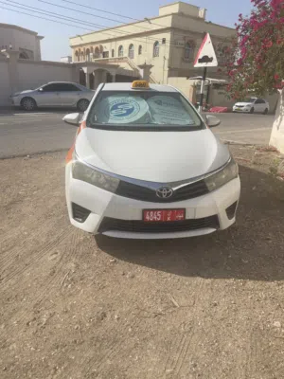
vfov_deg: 69.4
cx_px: 142
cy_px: 190
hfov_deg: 54.9
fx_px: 273
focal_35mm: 25
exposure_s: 1/5128
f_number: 1.6
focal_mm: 5.1
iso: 32
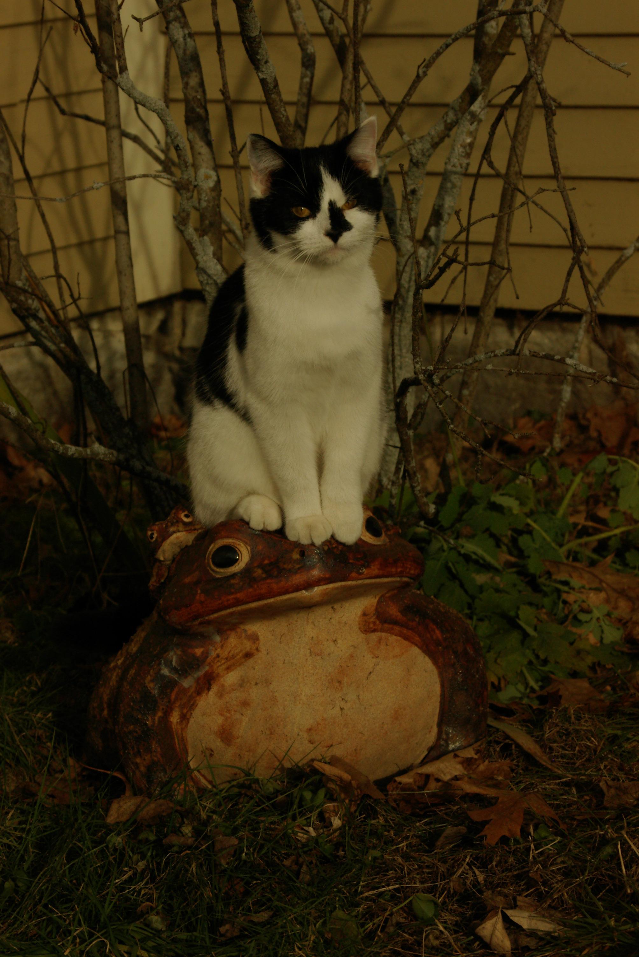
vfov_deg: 17.1
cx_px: 320
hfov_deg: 11.4
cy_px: 478
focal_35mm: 120
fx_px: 3192
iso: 400
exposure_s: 1/750
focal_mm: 80
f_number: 11
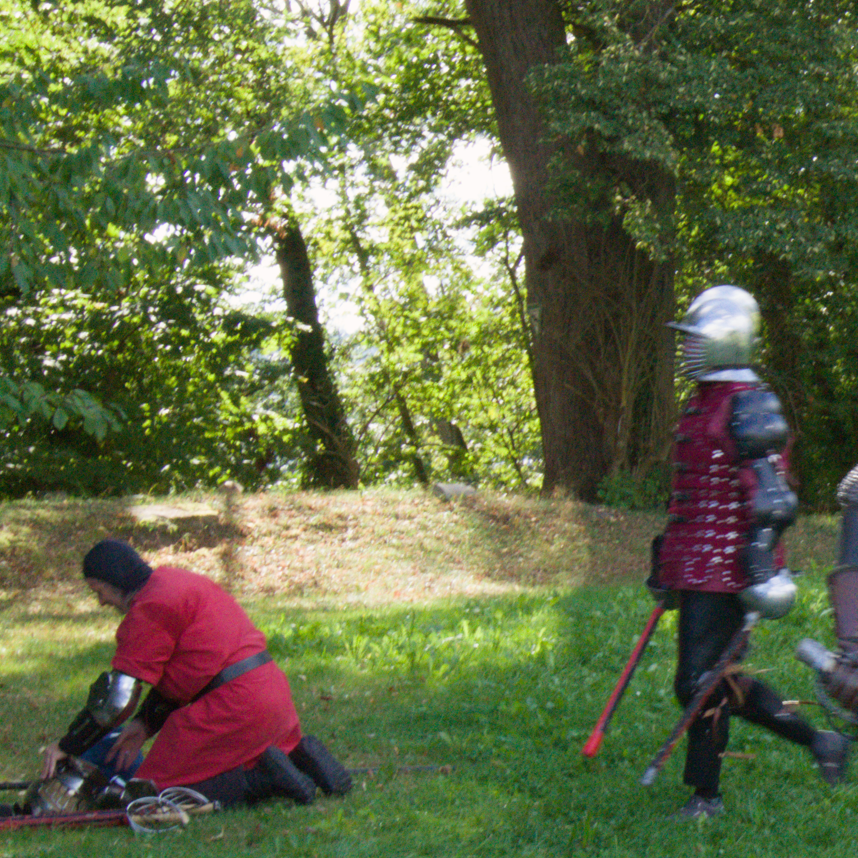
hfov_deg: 14.9
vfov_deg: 15.8
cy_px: 582
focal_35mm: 110
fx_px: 3085
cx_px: 1230
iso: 1600
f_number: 22
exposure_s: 1/60
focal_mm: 30
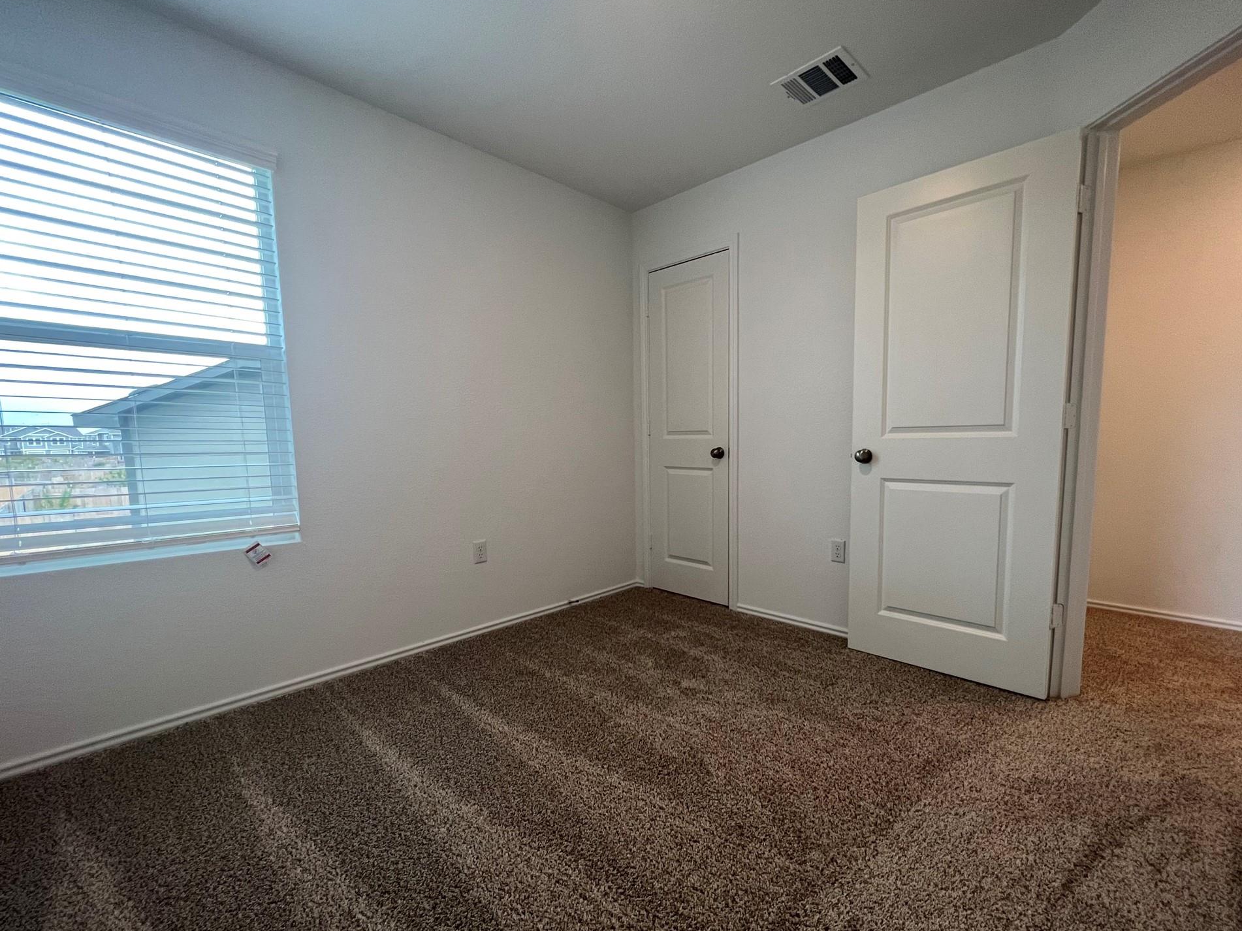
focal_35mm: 14
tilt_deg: -6.0
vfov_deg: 85.6
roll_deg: +0.8
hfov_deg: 101.9
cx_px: 658
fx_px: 502
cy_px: 492
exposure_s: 1/120
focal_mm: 1.57
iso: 160
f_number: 1.8
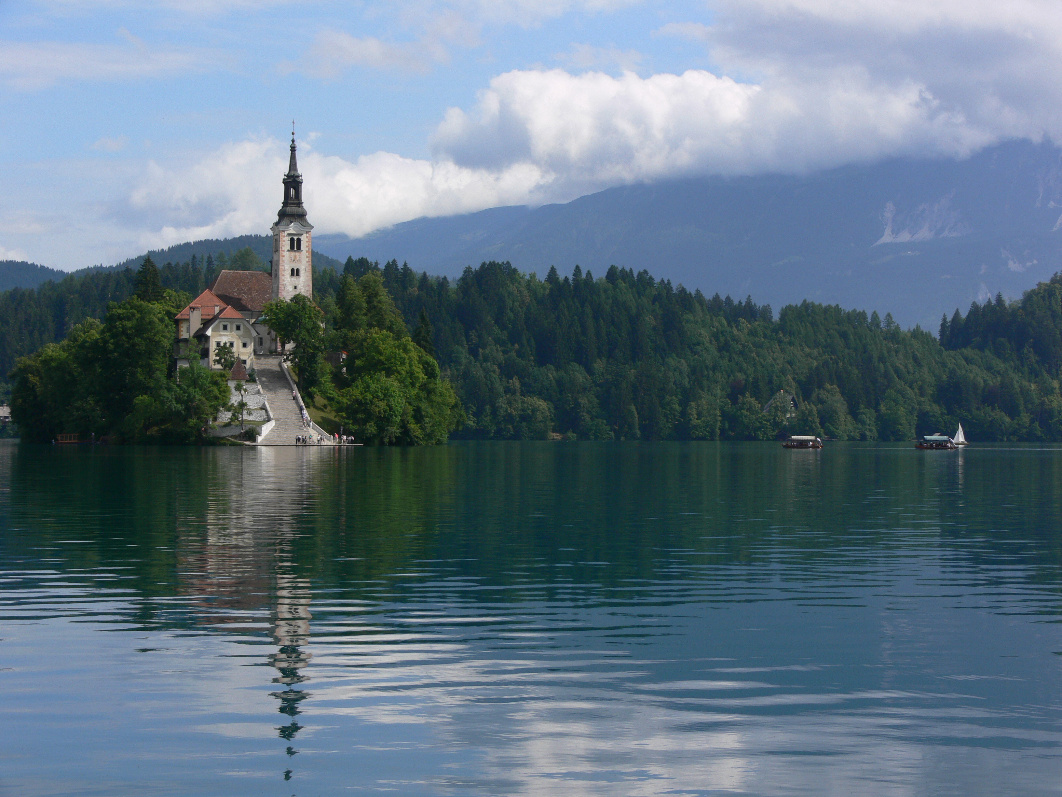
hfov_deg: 29.0
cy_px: 398
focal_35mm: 67
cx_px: 531
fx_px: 2056
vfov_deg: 21.9
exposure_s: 1/400
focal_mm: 14.1
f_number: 5.6
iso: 80
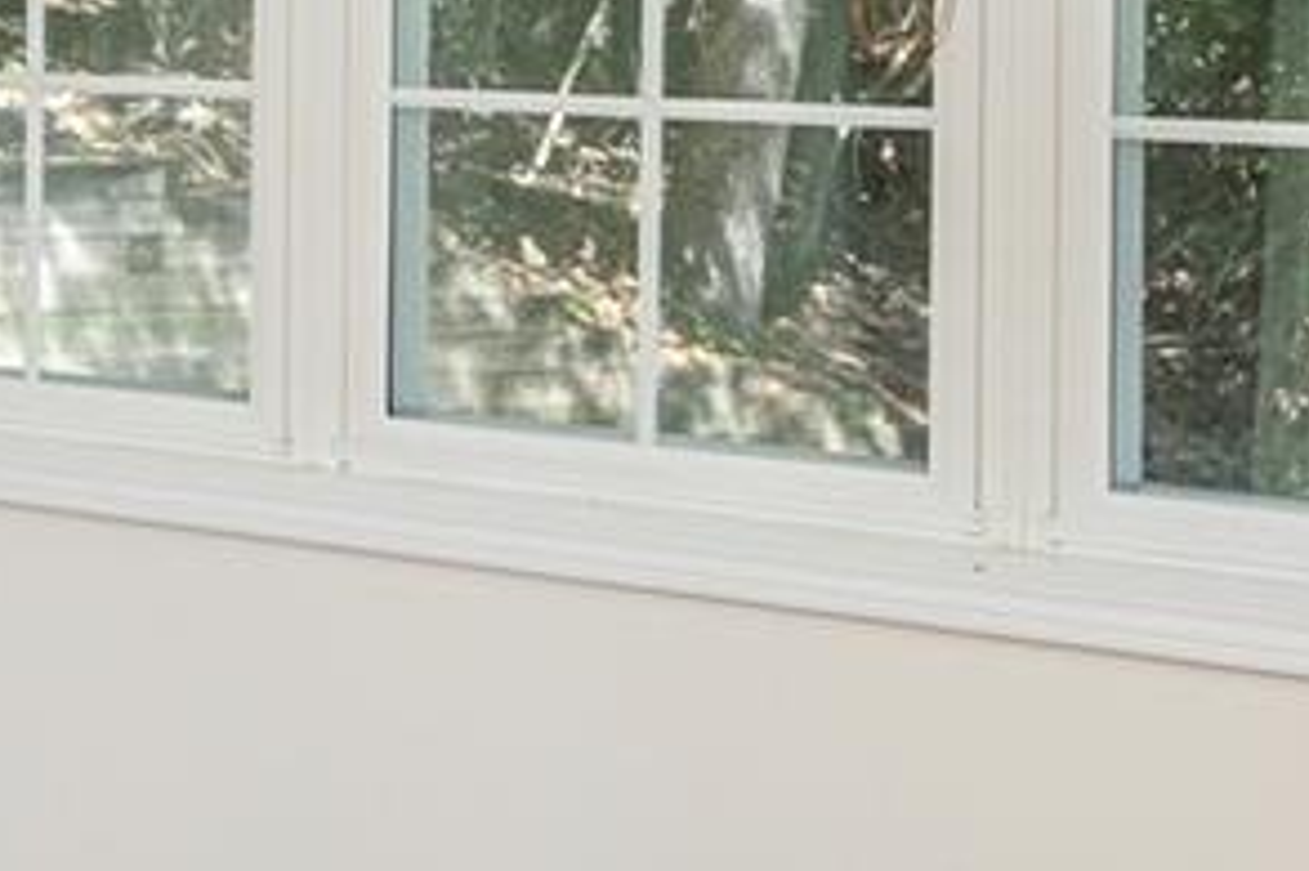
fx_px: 3561
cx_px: -670
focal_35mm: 98
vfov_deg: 13.6
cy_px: -130
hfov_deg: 18.4
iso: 320
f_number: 7.1
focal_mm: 14
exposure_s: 1/50
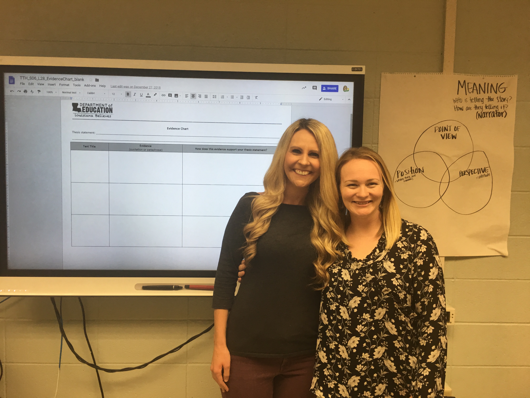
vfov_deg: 48.2
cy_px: 199
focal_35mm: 29
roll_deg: -0.5
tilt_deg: -1.9
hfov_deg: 61.7
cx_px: 265
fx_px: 444
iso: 25
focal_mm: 4.15
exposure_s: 1/30
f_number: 2.2
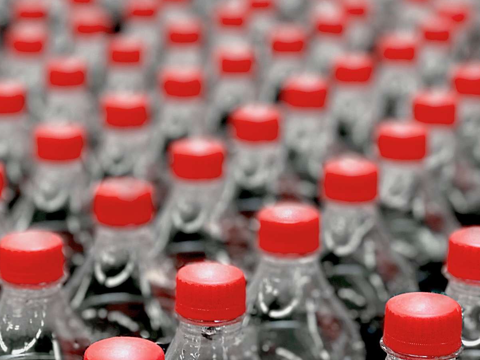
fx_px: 1428
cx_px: 128
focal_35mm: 103
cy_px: 222
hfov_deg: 19.0
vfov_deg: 14.4
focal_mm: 6.6
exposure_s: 1/50
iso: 250
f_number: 2.8
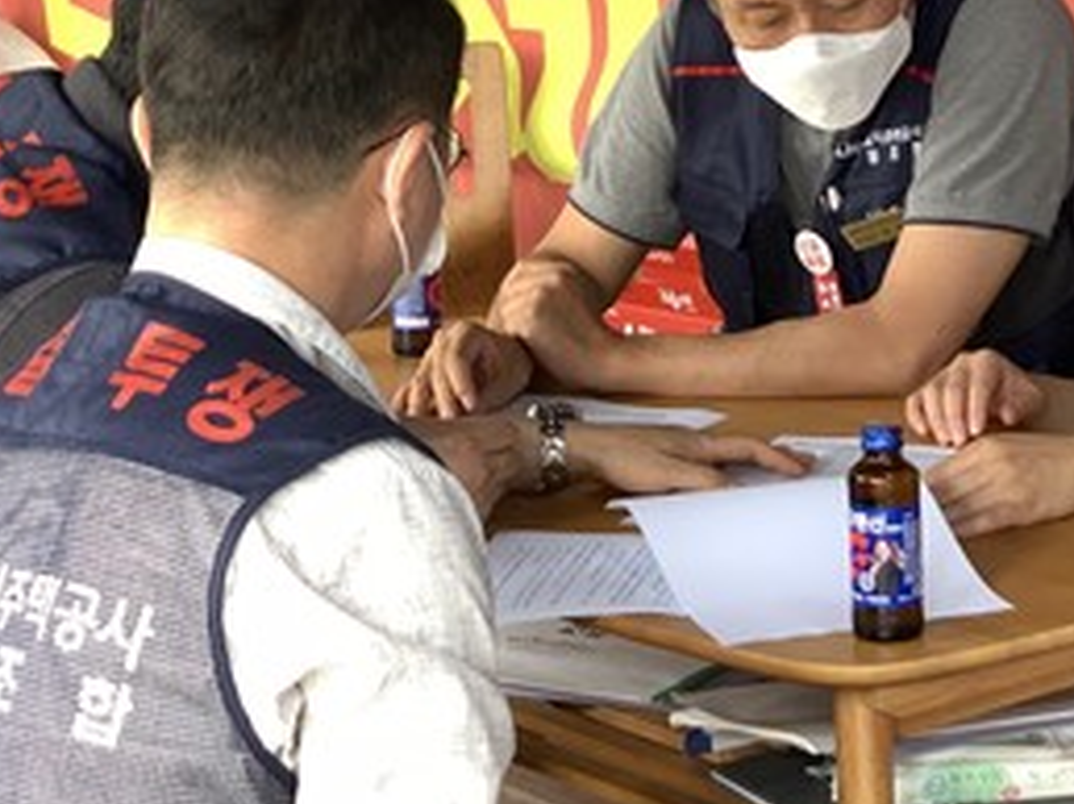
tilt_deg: -9.0
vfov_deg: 12.6
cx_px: 774
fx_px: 3627
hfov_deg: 16.8
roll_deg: +0.8
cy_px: 165
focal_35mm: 117
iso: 80
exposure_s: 1/120
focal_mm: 6
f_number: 2.4
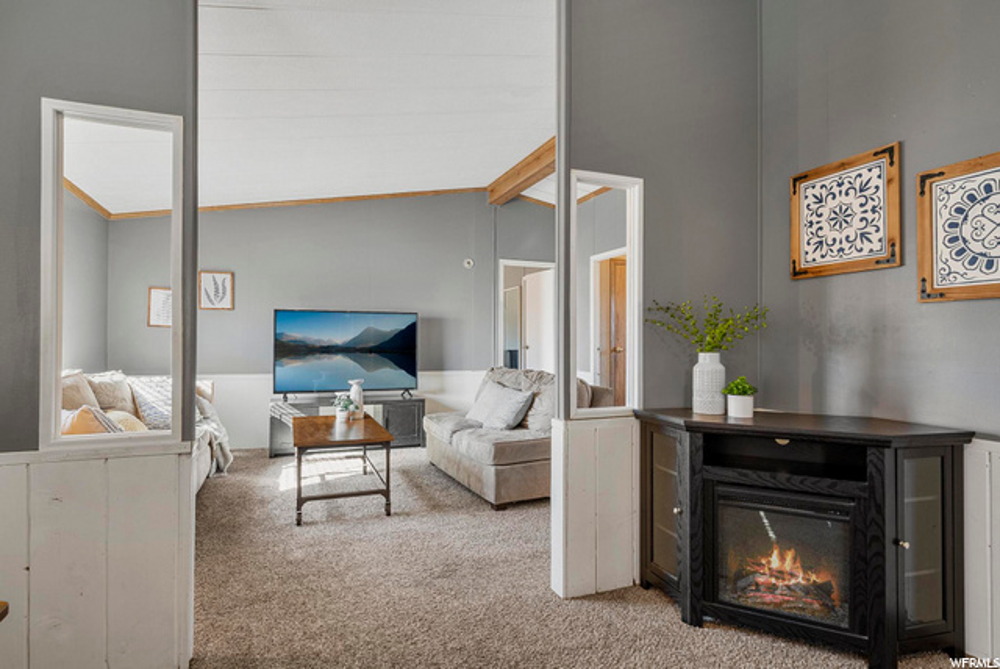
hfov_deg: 88.1
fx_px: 517
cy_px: 334
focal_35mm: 19
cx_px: 500
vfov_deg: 65.8
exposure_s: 1/1.25
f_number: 7.1
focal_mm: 18.6
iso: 320
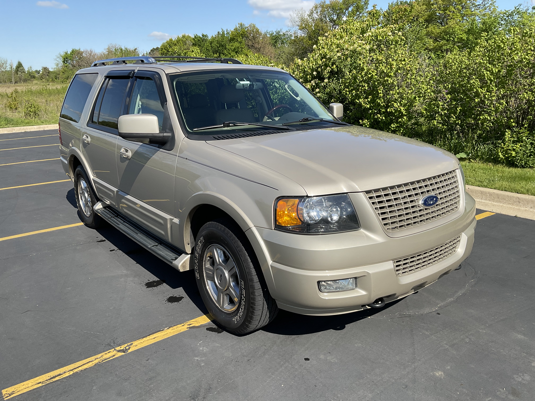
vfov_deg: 48.2
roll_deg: -1.5
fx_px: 448
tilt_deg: -14.6
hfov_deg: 61.7
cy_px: 200
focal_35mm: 29
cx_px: 268
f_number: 1.8
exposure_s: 1/1626
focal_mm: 3
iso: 16
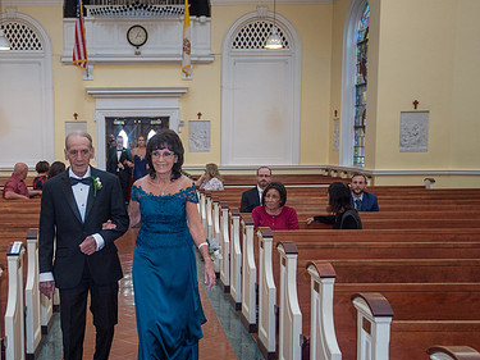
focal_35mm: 52
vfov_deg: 27.9
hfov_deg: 36.2
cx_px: 137
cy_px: 225
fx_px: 721
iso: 1000
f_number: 4
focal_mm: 35
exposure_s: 1/125
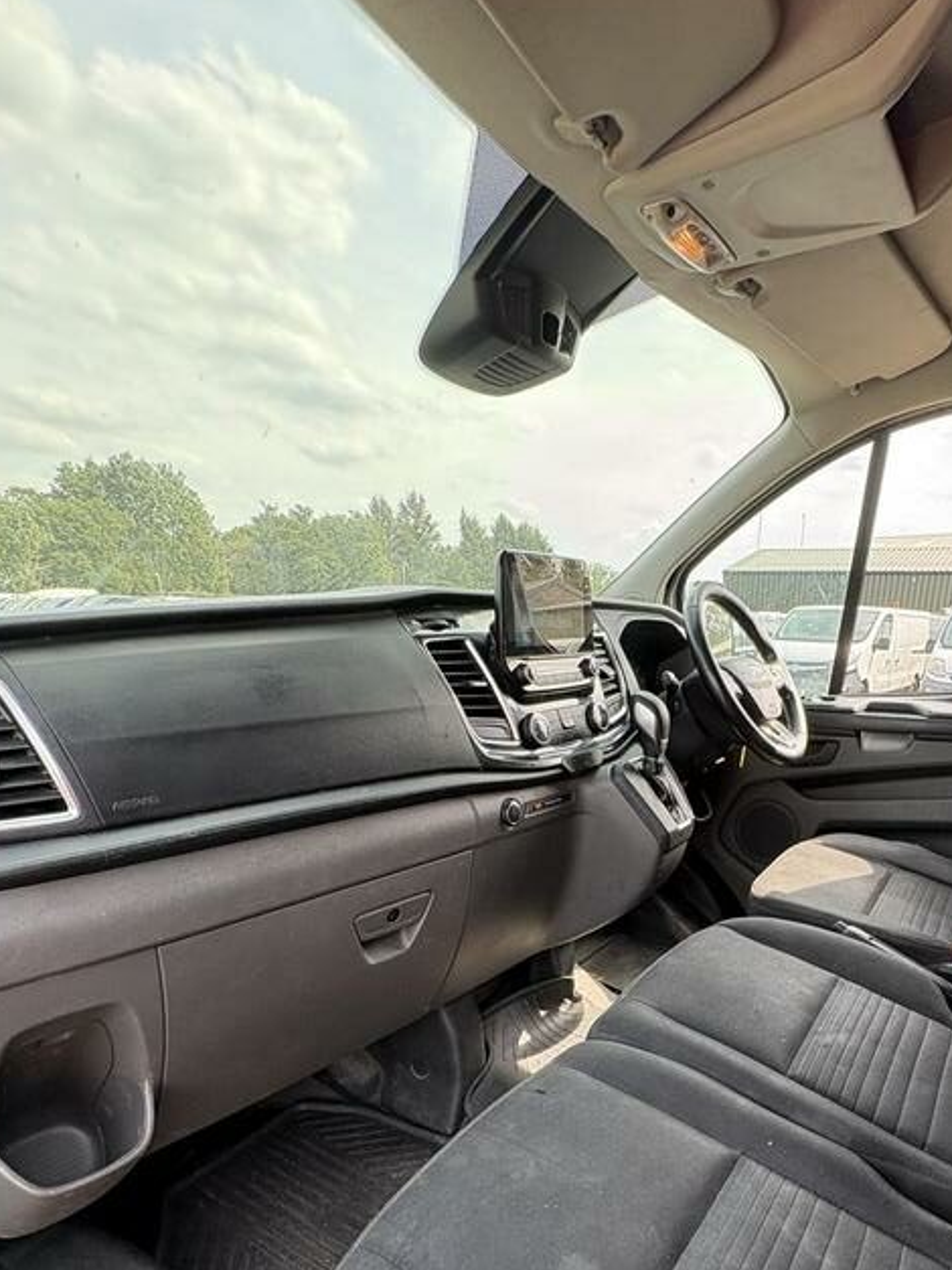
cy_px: 883
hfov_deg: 64.5
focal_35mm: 20
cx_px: 624
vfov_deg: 78.1
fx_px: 734
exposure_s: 1/148
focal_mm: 2.22
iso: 64
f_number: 2.2
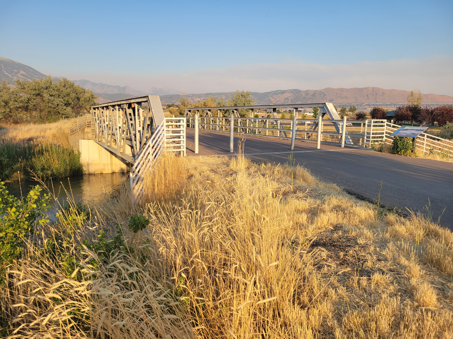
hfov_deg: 67.3
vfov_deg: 53.1
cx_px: 226
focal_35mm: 26
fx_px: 340
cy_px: 170
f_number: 1.8
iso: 40
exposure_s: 1/897
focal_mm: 5.4
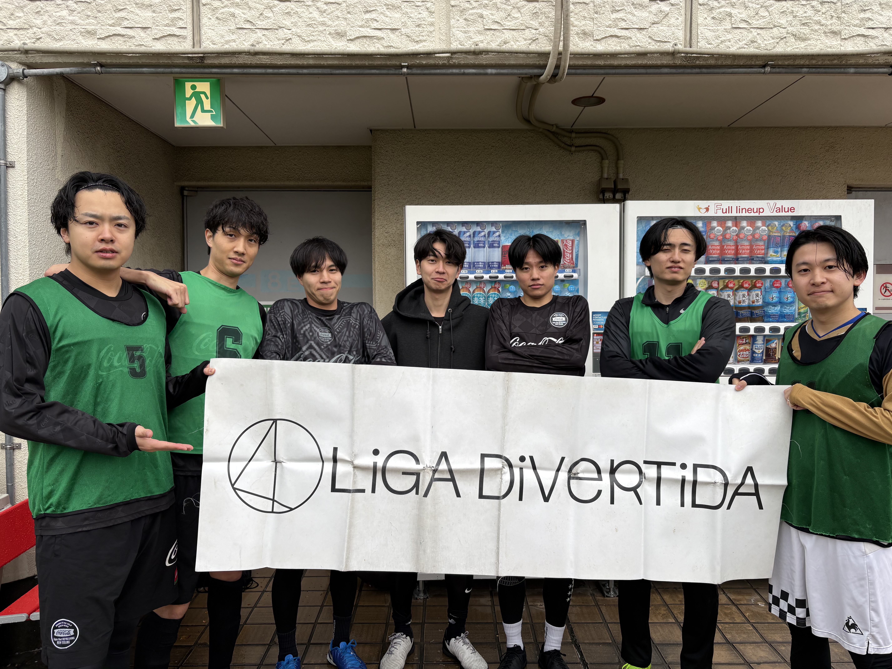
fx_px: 670
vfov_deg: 53.1
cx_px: 446
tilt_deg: -1.2
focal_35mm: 26
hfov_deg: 67.3
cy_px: 334
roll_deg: +0.8
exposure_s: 1/409
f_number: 1.6
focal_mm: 5.96
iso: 50
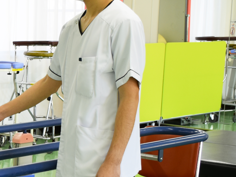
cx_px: -117
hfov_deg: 15.6
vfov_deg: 12.6
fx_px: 795
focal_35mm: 117
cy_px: 140
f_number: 3.8
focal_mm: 23
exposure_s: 1/40
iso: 220
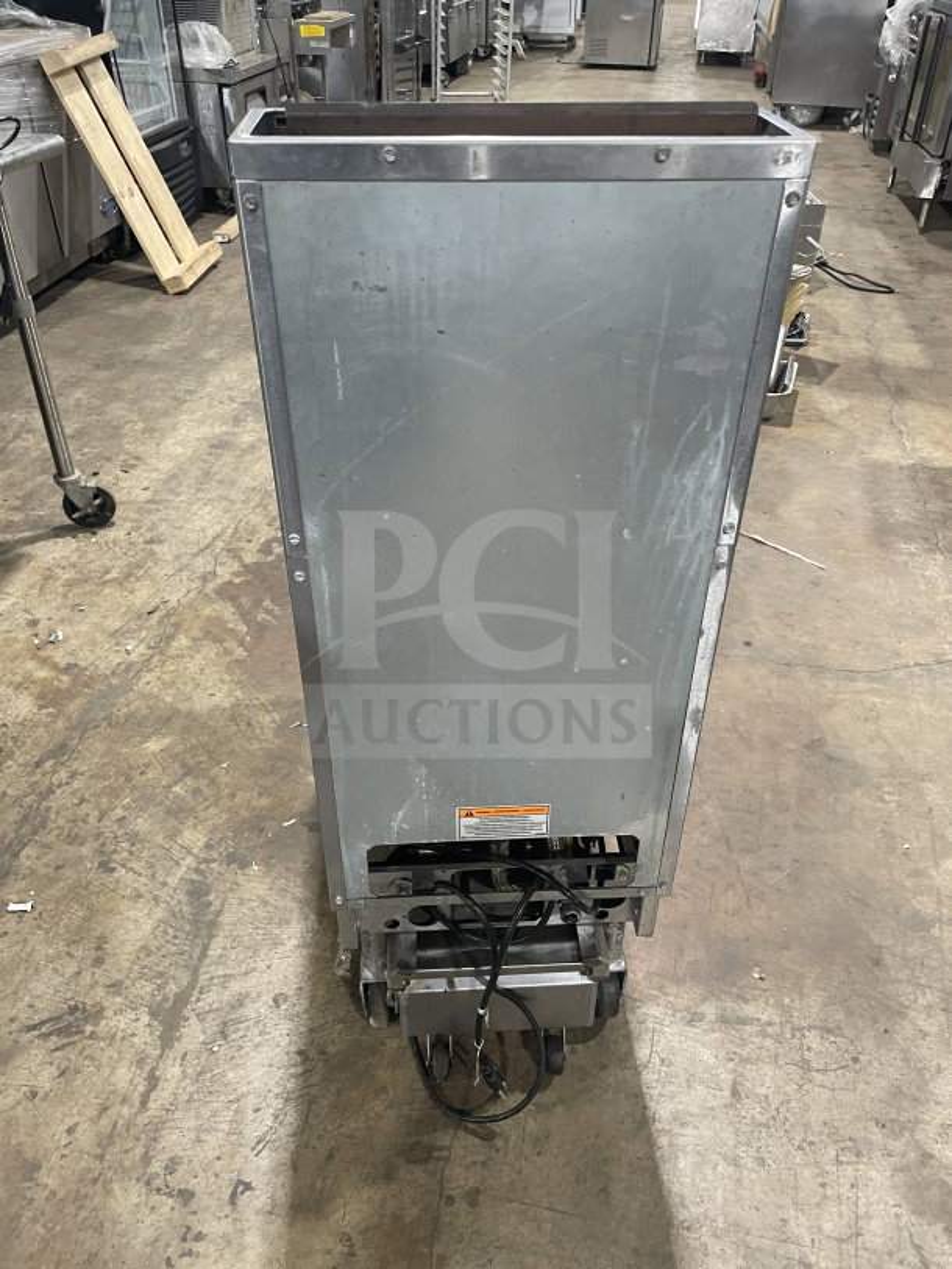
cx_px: 476
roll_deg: +1.6
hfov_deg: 53.1
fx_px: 953
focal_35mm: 26
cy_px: 634
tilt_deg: -34.7
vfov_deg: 67.3
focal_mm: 4.2
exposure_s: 1/60
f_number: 1.6
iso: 250
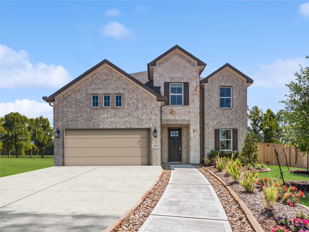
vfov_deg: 85.7
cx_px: 154
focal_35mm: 14
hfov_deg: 102.1
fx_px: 125
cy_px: 116
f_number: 11
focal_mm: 7
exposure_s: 1/15
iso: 200
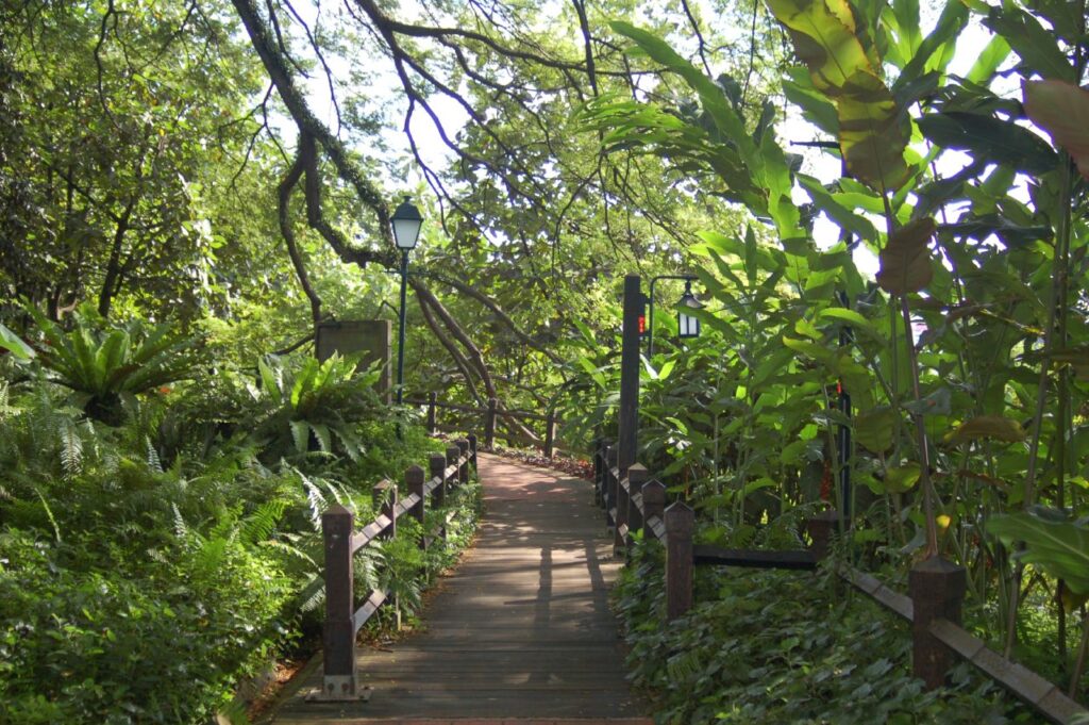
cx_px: 544
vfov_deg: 28.9
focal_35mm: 46
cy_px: 362
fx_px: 1405
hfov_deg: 42.4
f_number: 3.3
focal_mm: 31
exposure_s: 1/160
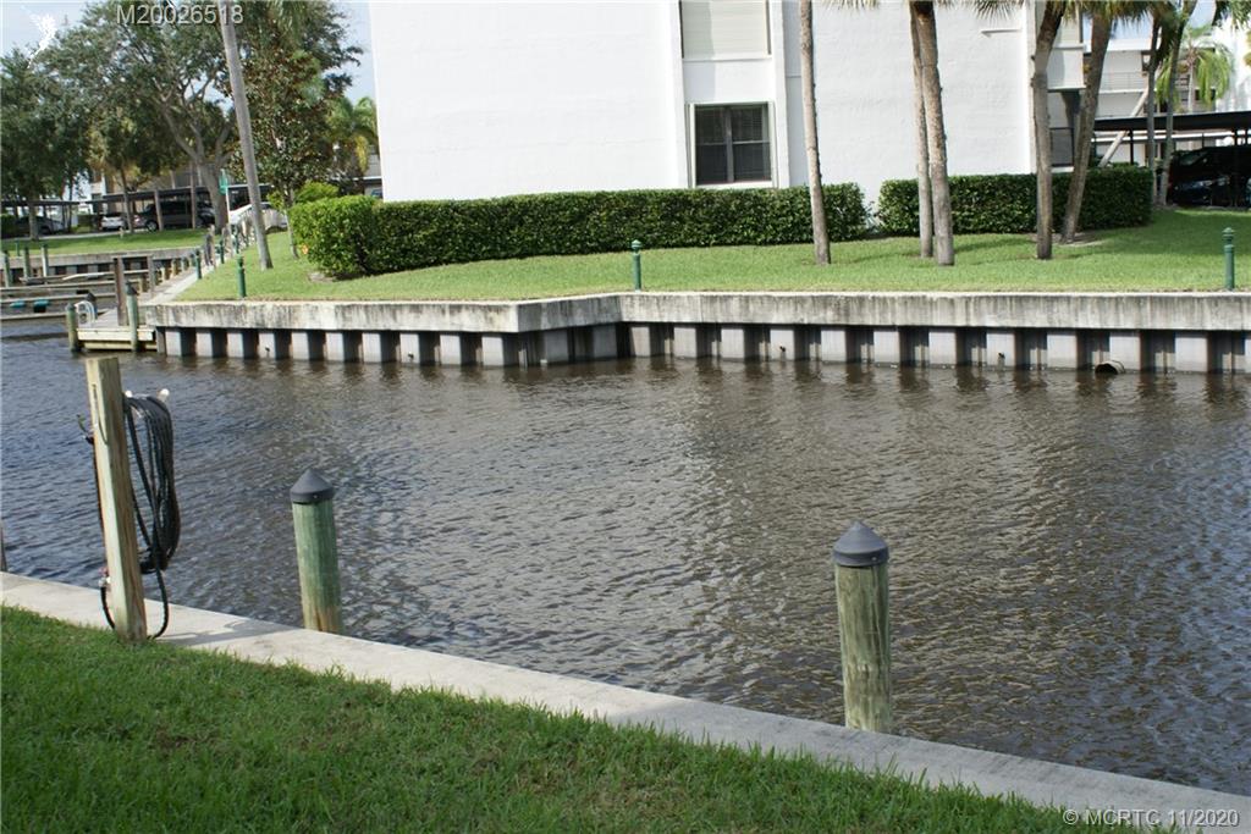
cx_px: 626
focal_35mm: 45
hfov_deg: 43.6
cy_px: 417
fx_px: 1564
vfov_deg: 29.9
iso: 100
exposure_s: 1/160
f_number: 9
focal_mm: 30
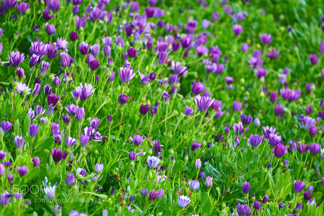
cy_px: 108
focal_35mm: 400
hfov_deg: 5.2
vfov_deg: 3.4
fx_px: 3599
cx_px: 162
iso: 200
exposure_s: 1/125
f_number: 4
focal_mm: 146
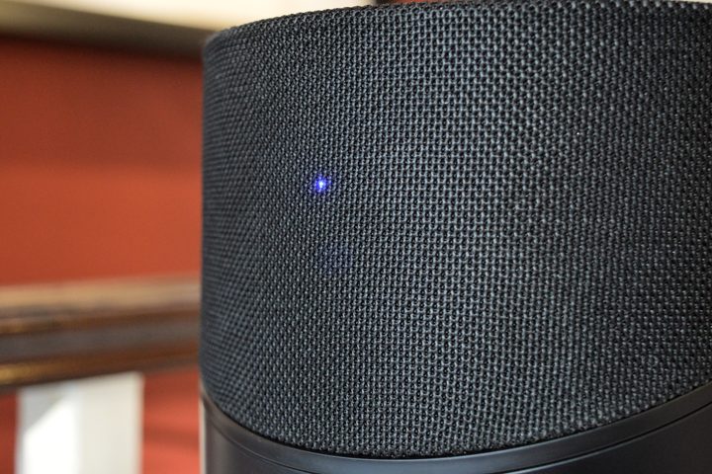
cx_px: 356
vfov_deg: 23.8
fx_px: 1127
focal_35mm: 57
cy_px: 237
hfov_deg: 35.1
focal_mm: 38
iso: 2000
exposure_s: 1/15
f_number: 4.8
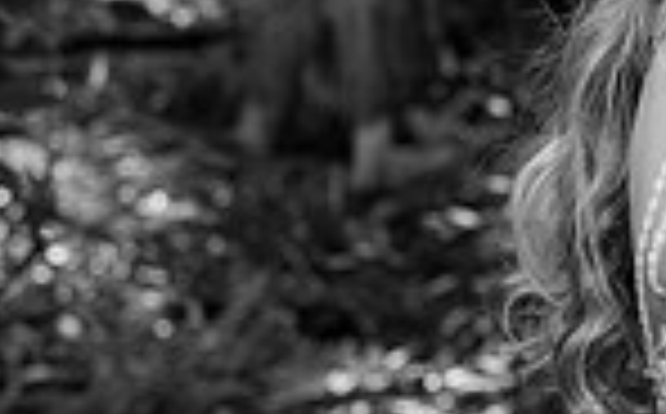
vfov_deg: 4.5
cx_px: 1116
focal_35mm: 291
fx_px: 5274
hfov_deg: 7.1
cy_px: -72
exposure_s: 1/200
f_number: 4.5
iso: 1000
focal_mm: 70
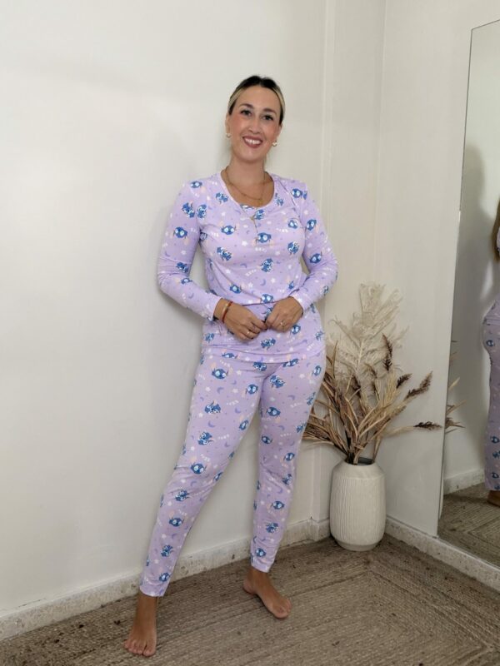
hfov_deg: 46.8
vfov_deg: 60.0
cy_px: 333
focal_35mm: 30
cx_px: 250
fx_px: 578
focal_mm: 2.71
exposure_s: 1/50
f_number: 1.9
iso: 100
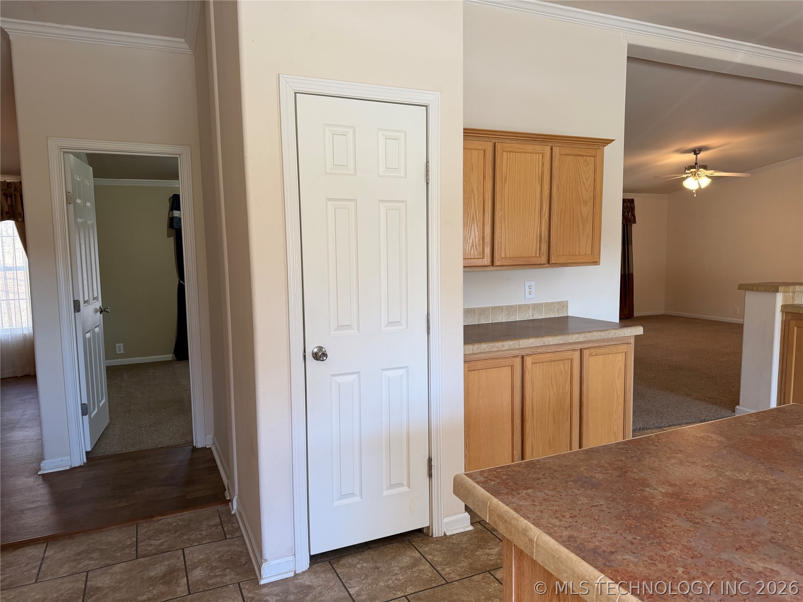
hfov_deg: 71.6
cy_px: 301
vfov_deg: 56.8
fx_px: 557
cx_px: 402
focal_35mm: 24
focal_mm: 6.76
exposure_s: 1/120
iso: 200
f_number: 1.78
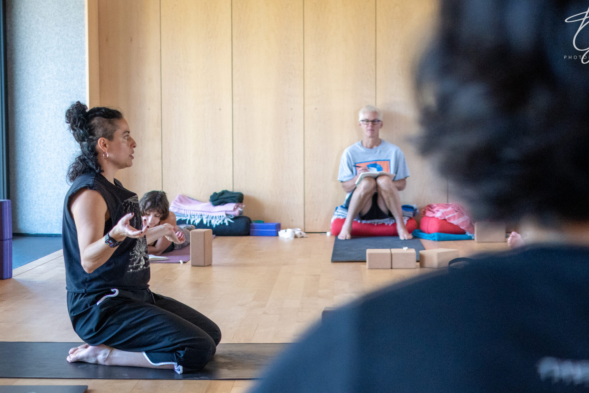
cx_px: 280
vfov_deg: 20.4
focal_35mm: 67
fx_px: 1090
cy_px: 210
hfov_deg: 30.2
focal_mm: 35
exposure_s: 1/400
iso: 1250
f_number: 10
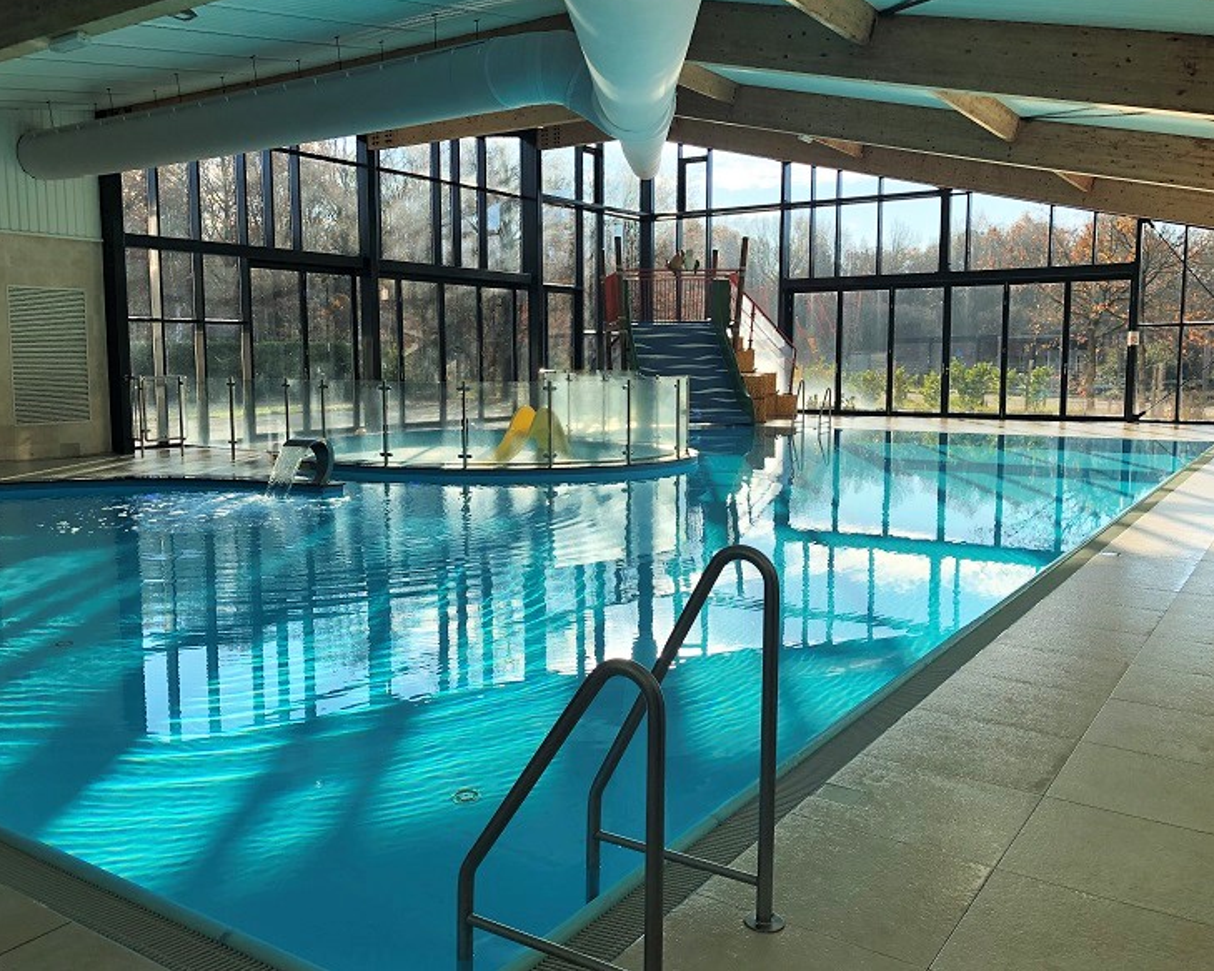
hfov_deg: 58.8
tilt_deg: -5.1
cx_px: 580
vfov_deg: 48.5
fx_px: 1078
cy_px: 475
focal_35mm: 30
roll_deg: -0.1
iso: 20
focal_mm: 3.99
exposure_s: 1/607
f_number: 1.8
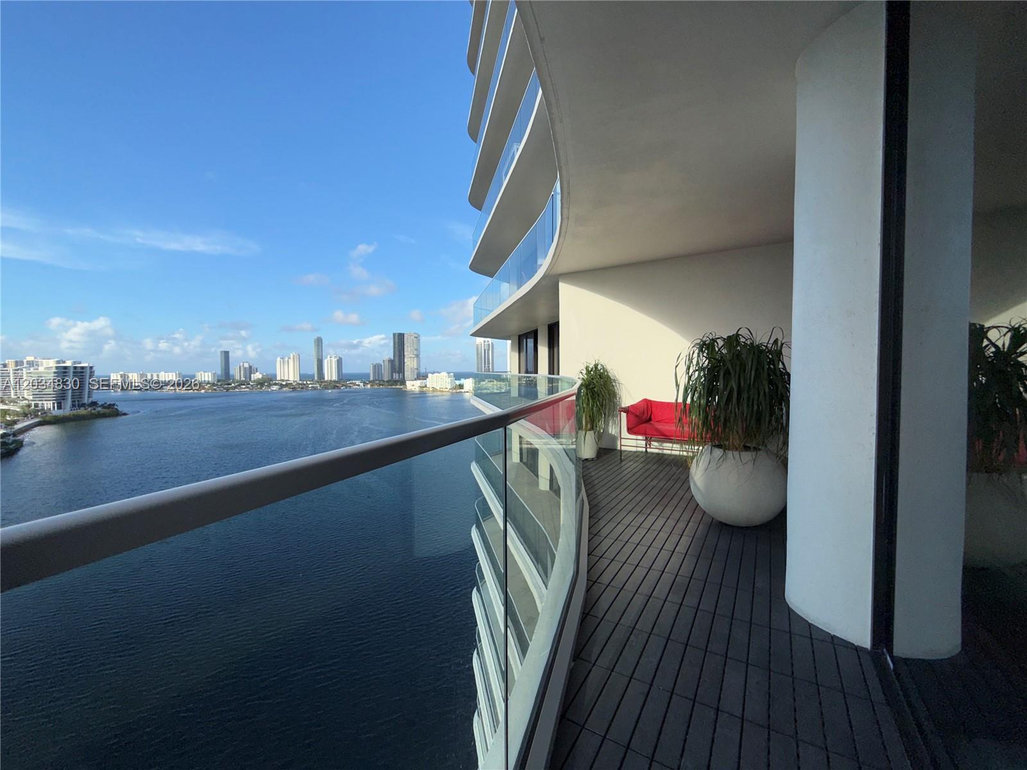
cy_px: 385
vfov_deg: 85.7
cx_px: 514
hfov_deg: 102.1
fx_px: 415
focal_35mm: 14
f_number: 2.2
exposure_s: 1/1001
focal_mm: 2.22
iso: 16
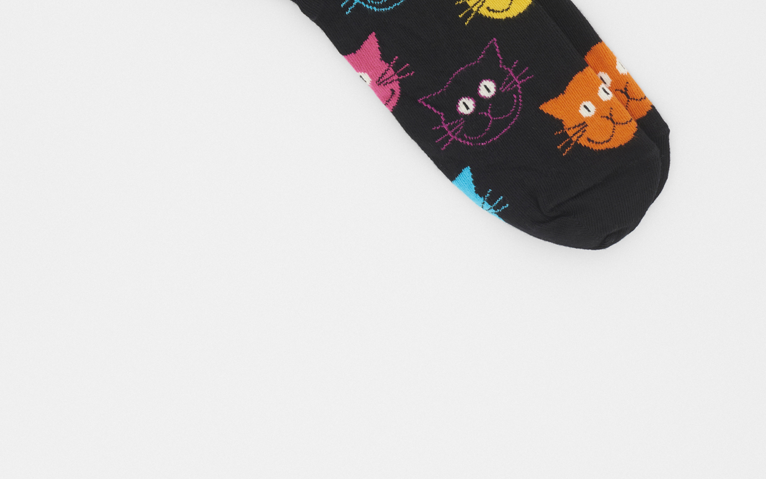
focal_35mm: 94
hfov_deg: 22.1
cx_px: 432
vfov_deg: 13.3
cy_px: -202
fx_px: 1963
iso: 200
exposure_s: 1/200
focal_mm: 50
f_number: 8
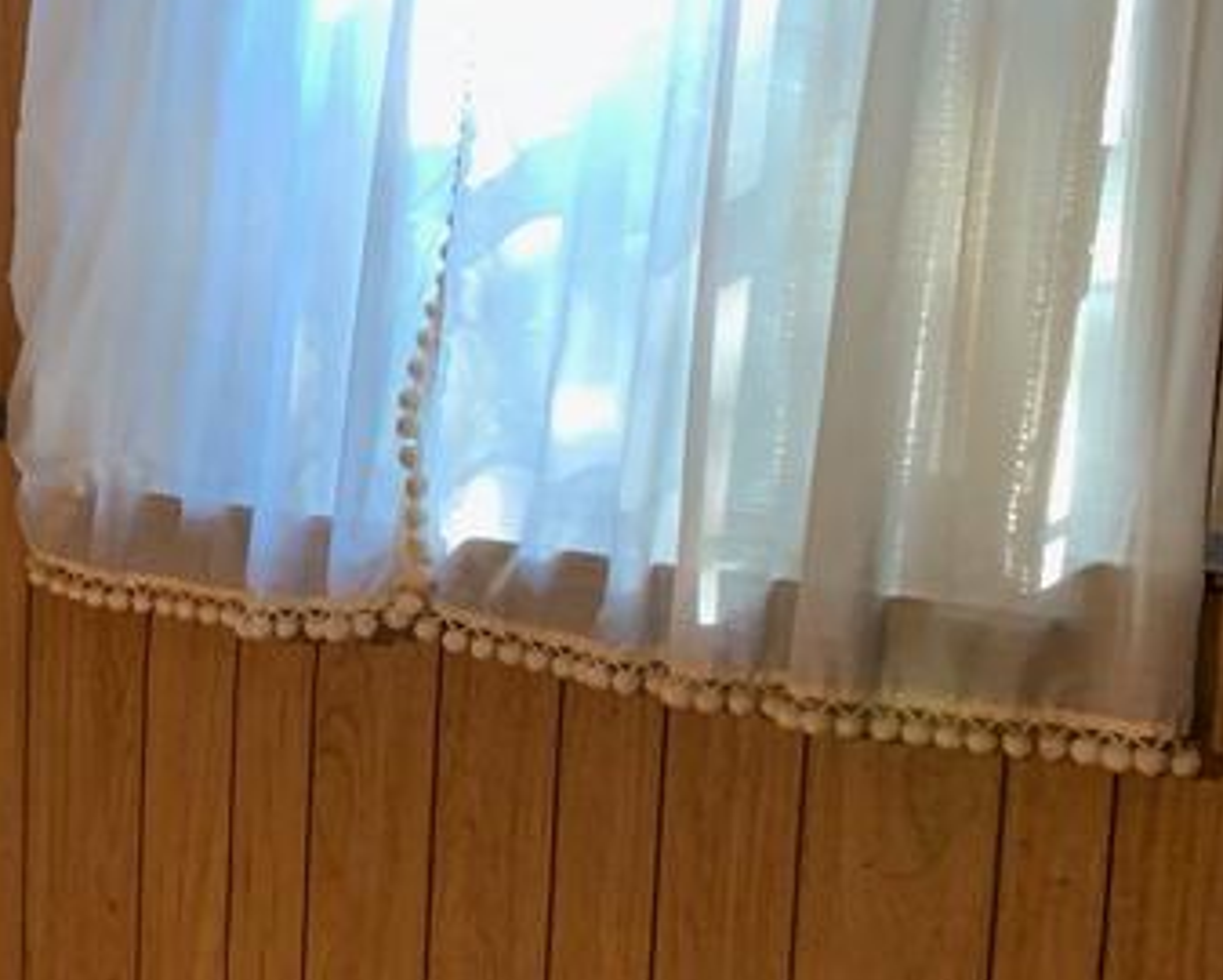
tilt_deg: -7.6
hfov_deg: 20.9
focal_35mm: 77
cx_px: -628
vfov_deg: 19.9
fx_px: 2789
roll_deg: -0.4
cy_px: 544
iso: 250
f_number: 1.8
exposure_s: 1/60
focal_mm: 4.25
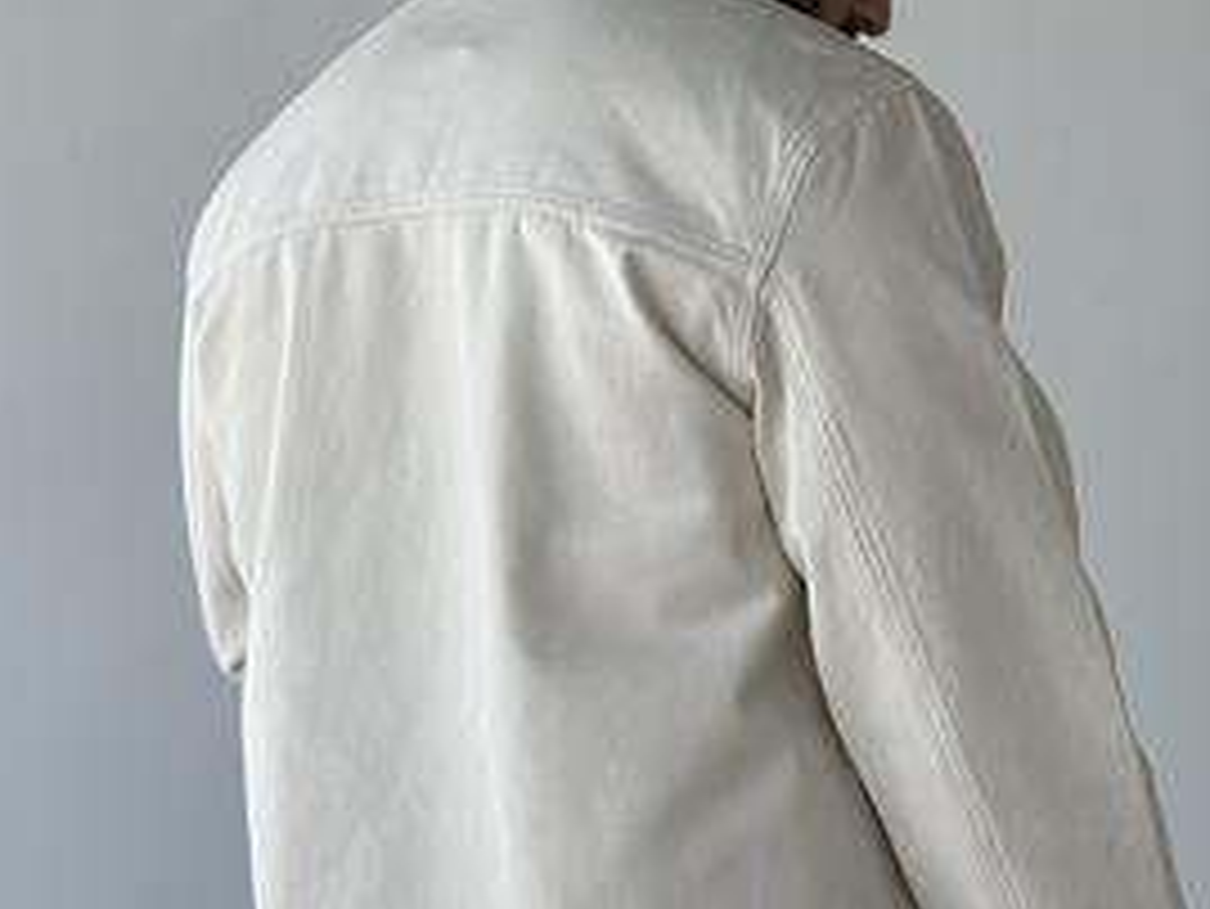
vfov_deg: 15.5
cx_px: 567
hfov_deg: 20.6
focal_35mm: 95
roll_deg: +0.4
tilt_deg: +2.4
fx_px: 3322
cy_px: 317
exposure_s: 1/475
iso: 64
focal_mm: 6.76
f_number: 1.78
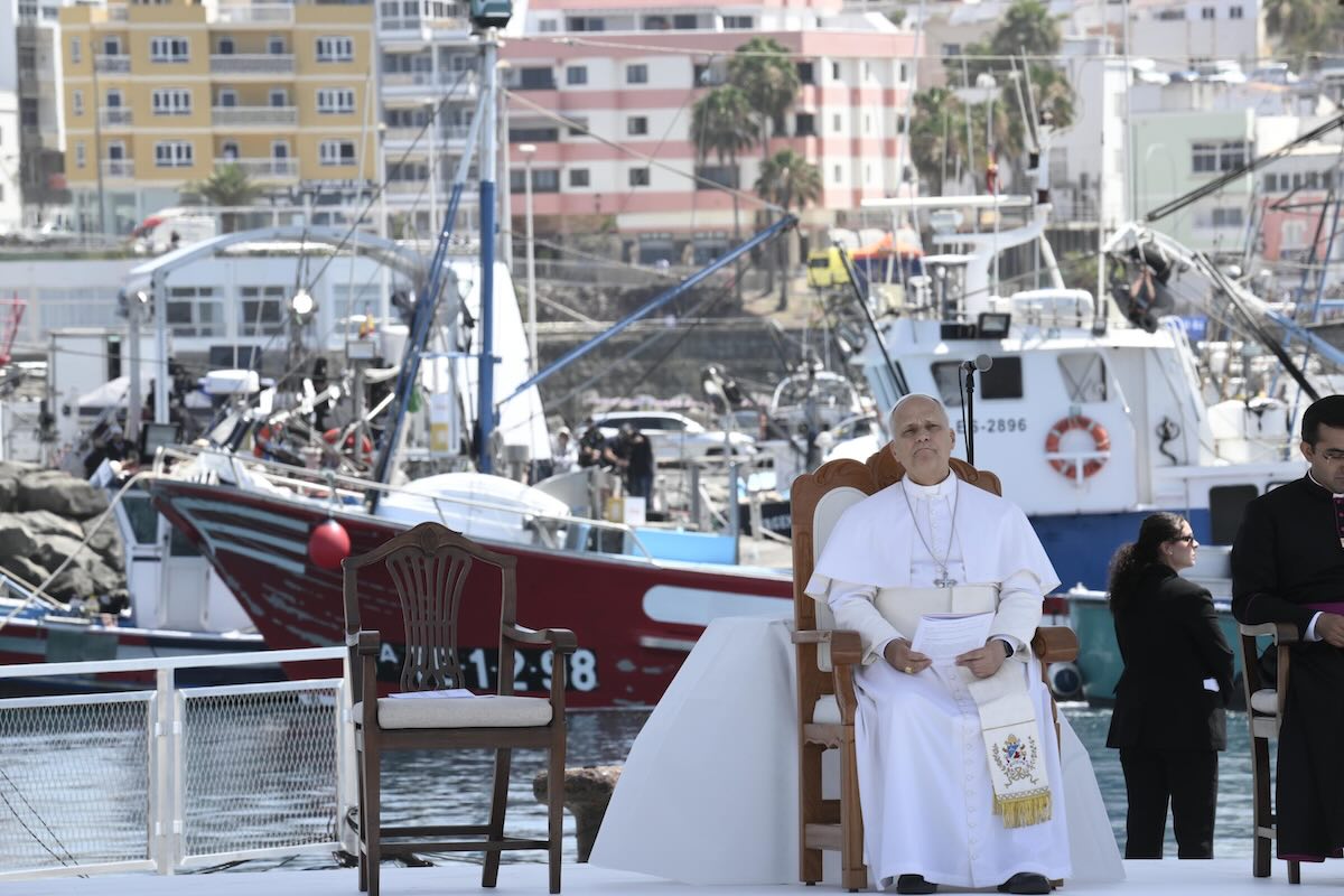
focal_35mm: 240
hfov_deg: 8.6
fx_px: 8959
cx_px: 672
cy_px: 448
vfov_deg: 5.7
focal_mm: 240
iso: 500
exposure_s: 1/320
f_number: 14
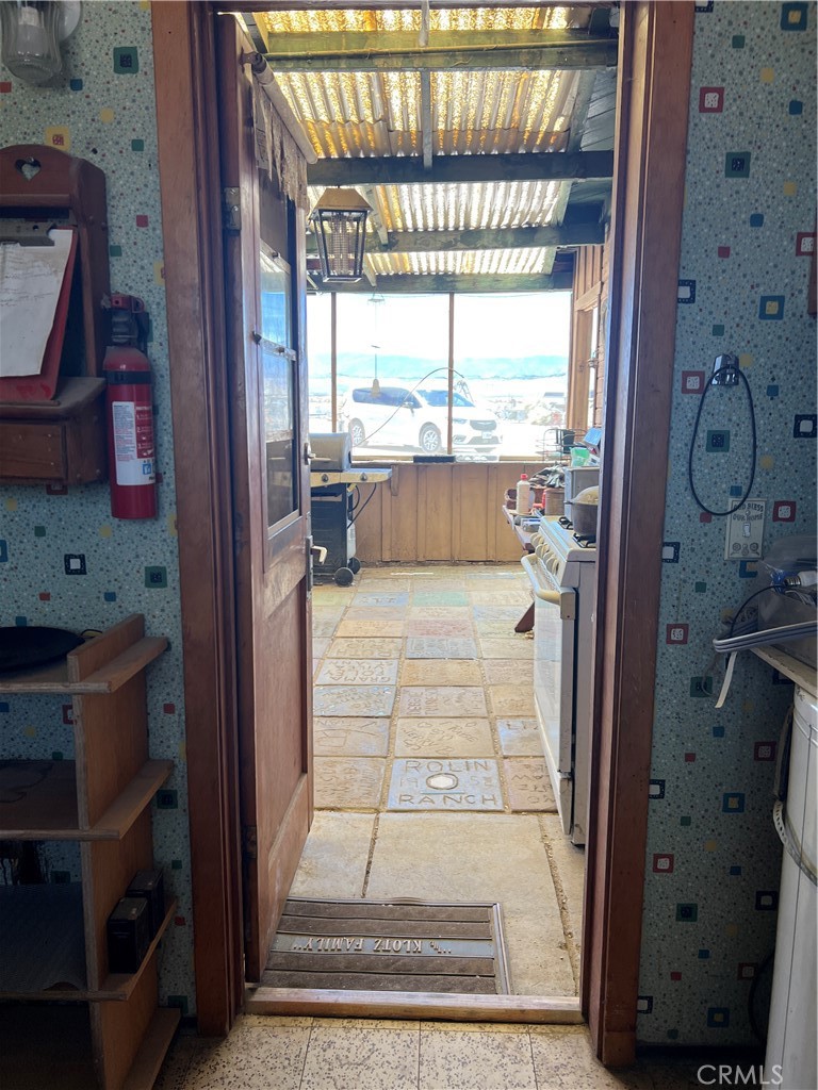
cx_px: 409
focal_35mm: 26
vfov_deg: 67.3
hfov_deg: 53.1
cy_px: 545
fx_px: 819
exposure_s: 1/144
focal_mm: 5.7
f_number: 1.5
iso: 32
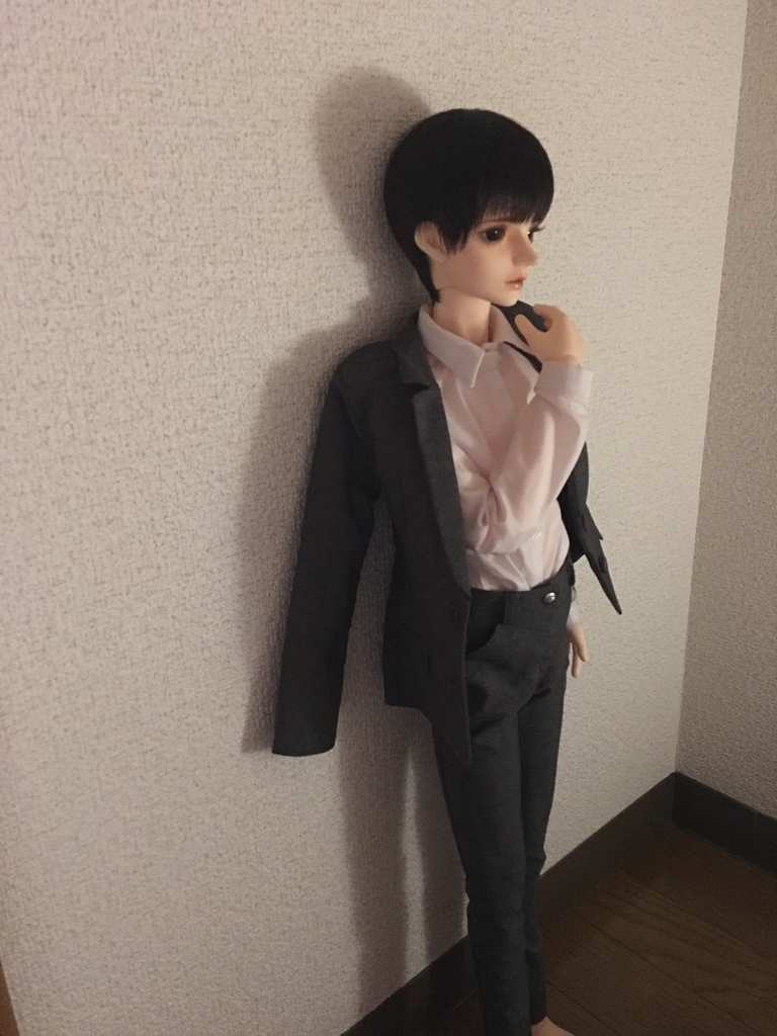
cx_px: 388
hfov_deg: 48.2
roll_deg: +2.2
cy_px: 518
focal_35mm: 29
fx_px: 868
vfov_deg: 61.7
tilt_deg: -18.8
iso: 200
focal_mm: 4.15
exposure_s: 1/4
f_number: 2.2
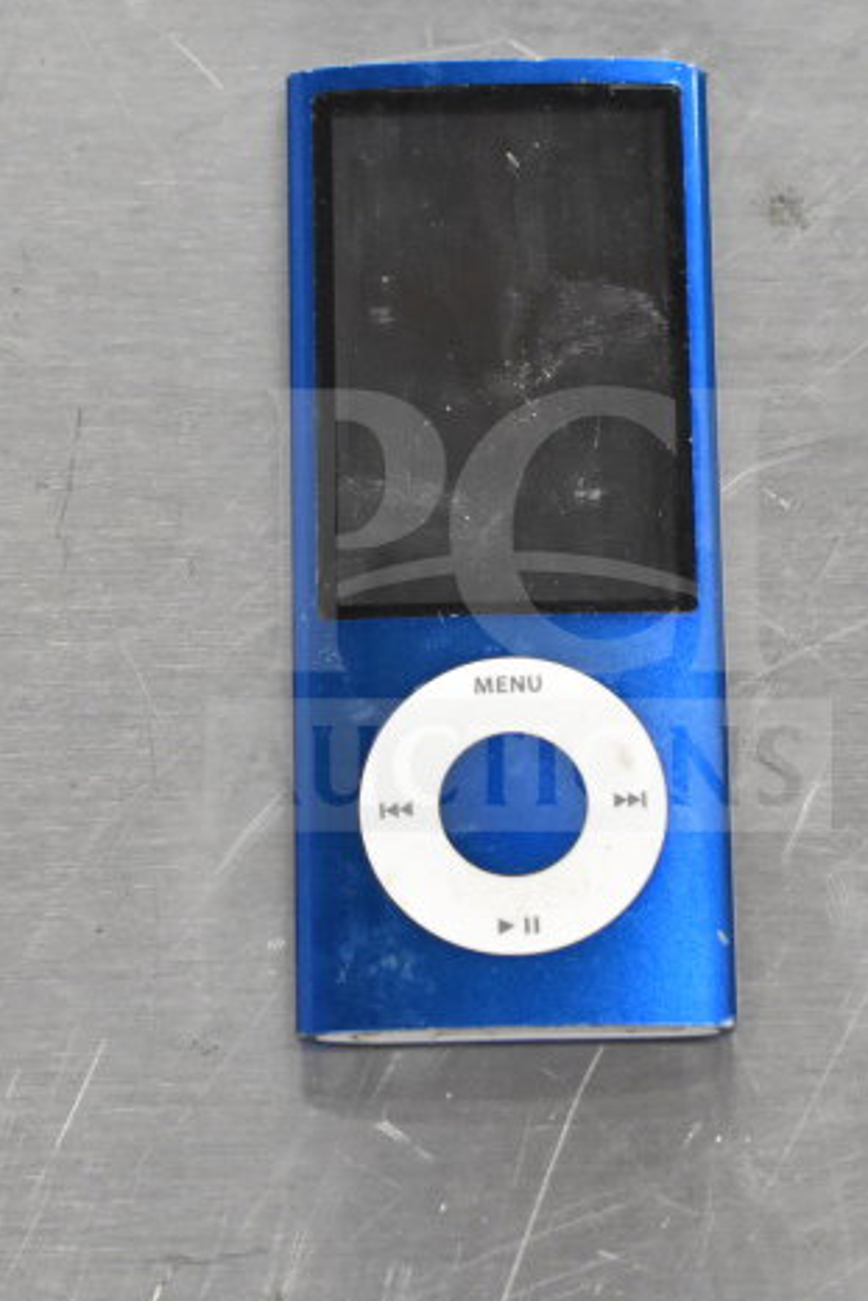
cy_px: 610
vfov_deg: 12.7
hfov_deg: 8.5
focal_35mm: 162
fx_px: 5854
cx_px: 516
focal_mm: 55
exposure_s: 1/100
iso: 3600
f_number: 5.6
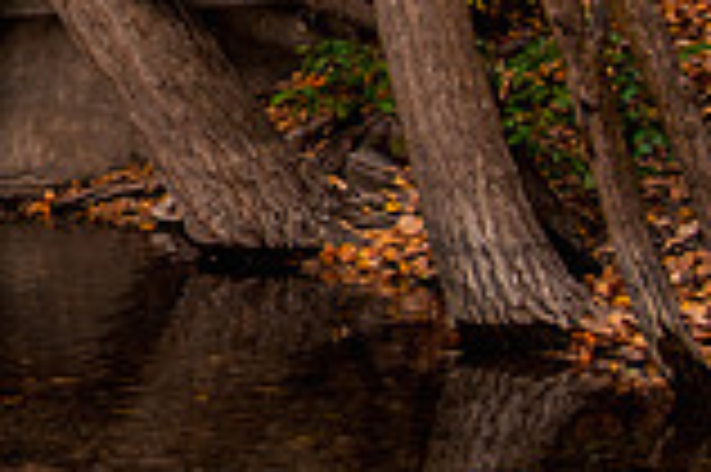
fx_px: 2111
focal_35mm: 107
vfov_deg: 12.5
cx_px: -429
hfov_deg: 16.9
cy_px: -71
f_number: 4
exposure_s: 1/80
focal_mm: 24
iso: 1250
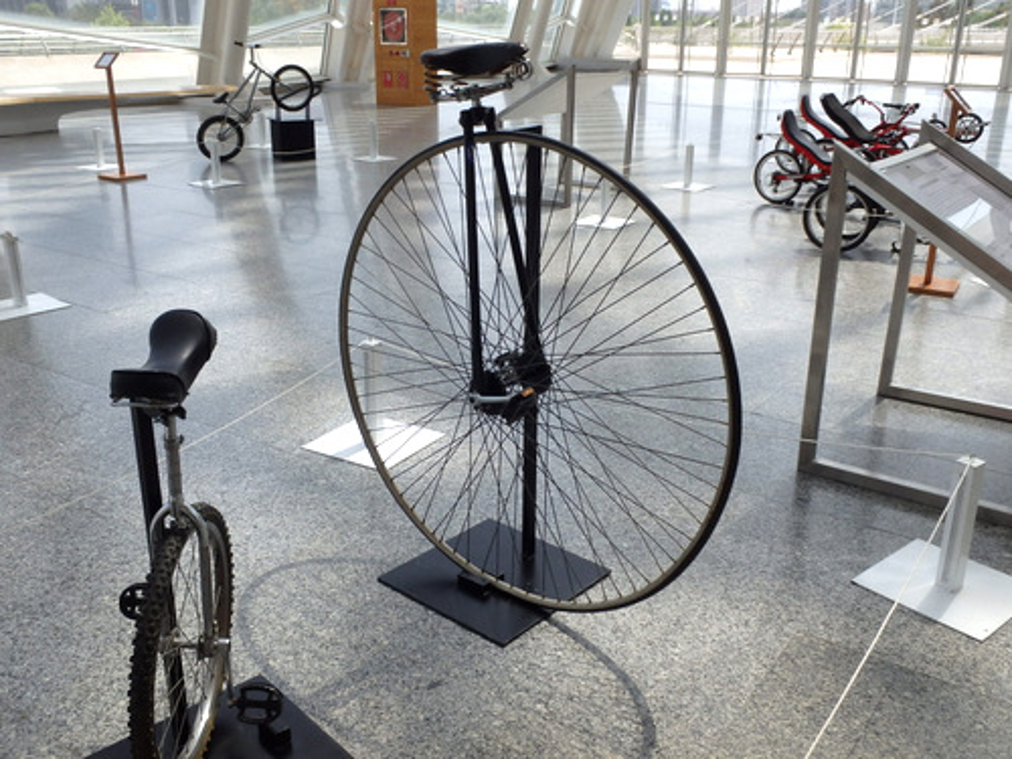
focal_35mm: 34
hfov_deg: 54.0
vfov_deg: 41.8
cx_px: 506
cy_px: 380
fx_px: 994
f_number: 4.4
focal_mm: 6.1
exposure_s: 1/640
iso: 125
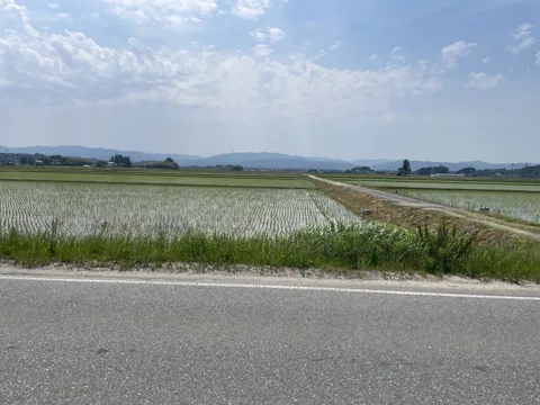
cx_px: 270
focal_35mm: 26
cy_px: 202
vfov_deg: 53.1
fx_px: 406
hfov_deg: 67.3
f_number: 1.6
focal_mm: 4.2
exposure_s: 1/6897
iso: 32
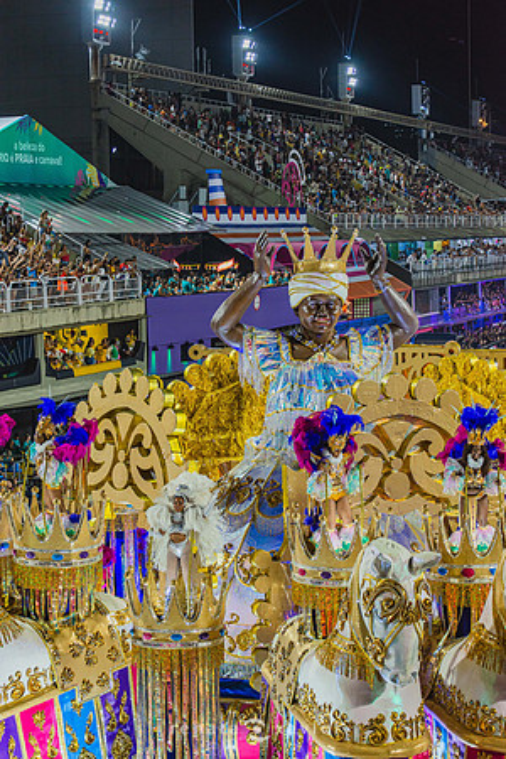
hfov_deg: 15.2
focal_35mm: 90
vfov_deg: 22.6
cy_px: 380
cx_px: 253
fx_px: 1897
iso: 1600
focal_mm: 90
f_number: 5
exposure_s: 1/320
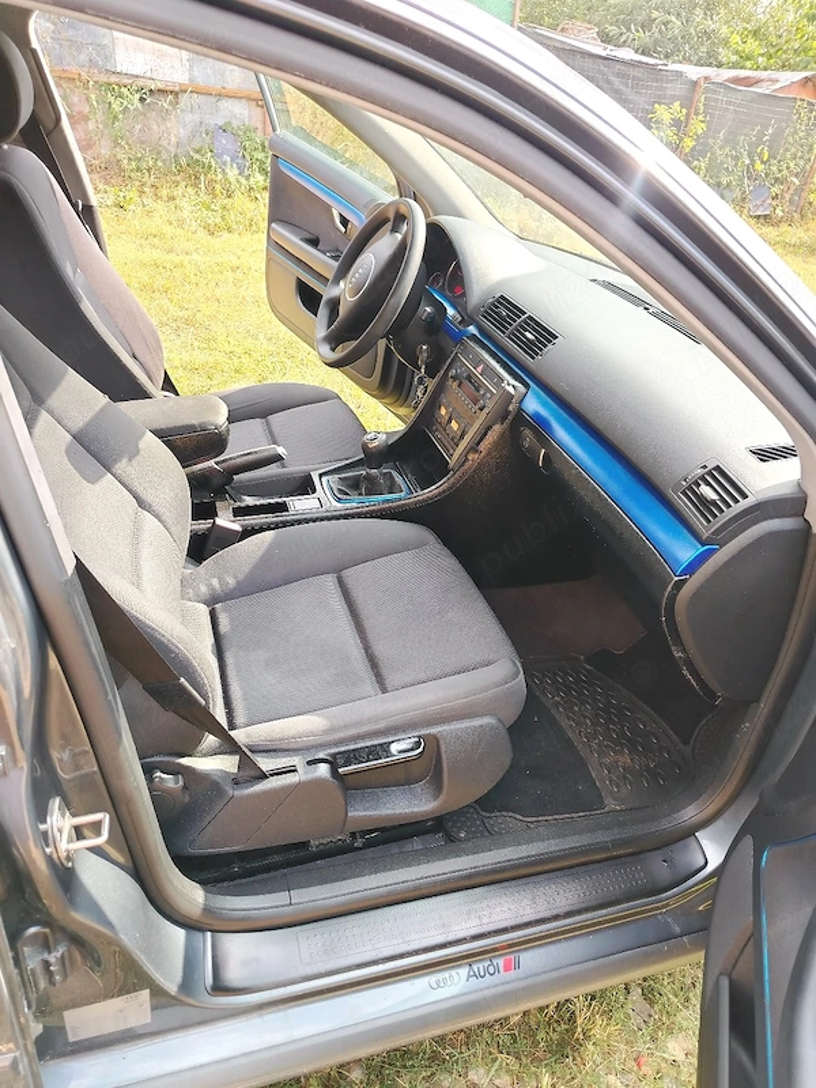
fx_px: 754
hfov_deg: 56.8
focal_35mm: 24
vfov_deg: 71.6
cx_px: 408
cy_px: 544
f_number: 1.75
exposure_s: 1/100
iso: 125
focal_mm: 5.25
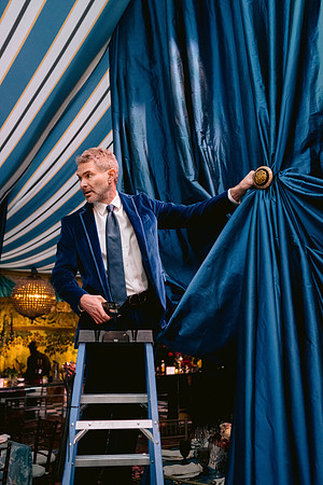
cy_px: 242
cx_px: 162
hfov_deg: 37.9
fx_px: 471
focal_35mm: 35
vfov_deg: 54.4
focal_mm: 35
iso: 3200
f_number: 2.8
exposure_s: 1/100
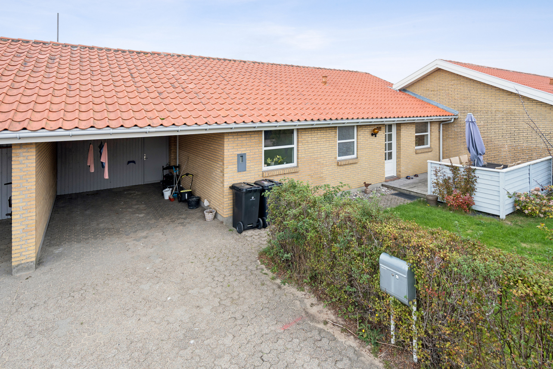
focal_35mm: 17
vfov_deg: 70.4
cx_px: 276
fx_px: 261
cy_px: 184
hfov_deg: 93.3
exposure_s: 1/160
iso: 200
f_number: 5
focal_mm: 17
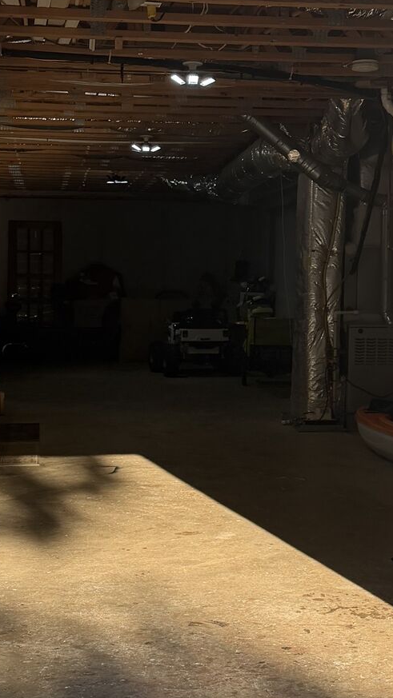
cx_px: 231
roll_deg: -0.2
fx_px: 1278
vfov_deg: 30.6
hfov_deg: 17.5
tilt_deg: -4.6
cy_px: 372
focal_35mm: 69
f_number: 1.78
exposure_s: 1/1727
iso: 100
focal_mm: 6.76
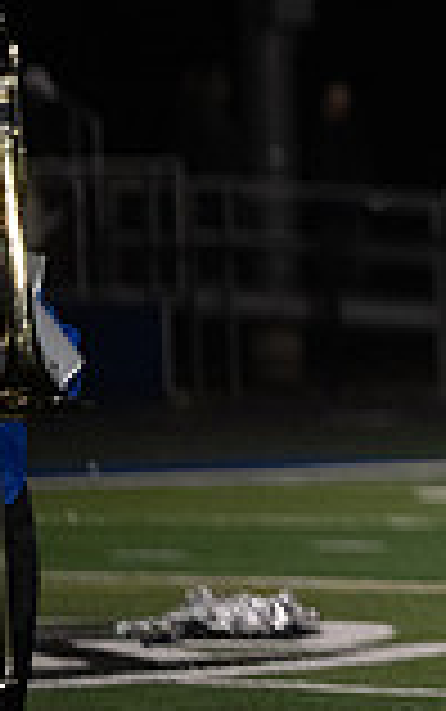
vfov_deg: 3.5
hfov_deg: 2.2
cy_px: 439
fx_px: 11648
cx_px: 1302
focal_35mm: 600
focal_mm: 160
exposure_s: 1/1250
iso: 5000
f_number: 2.8
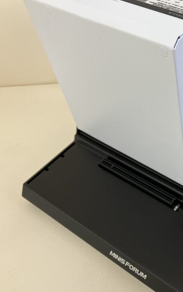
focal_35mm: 41
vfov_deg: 48.2
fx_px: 327
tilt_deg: -51.0
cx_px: 198
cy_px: 148
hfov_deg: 28.6
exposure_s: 1/100
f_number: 1.8
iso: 64
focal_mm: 3.99
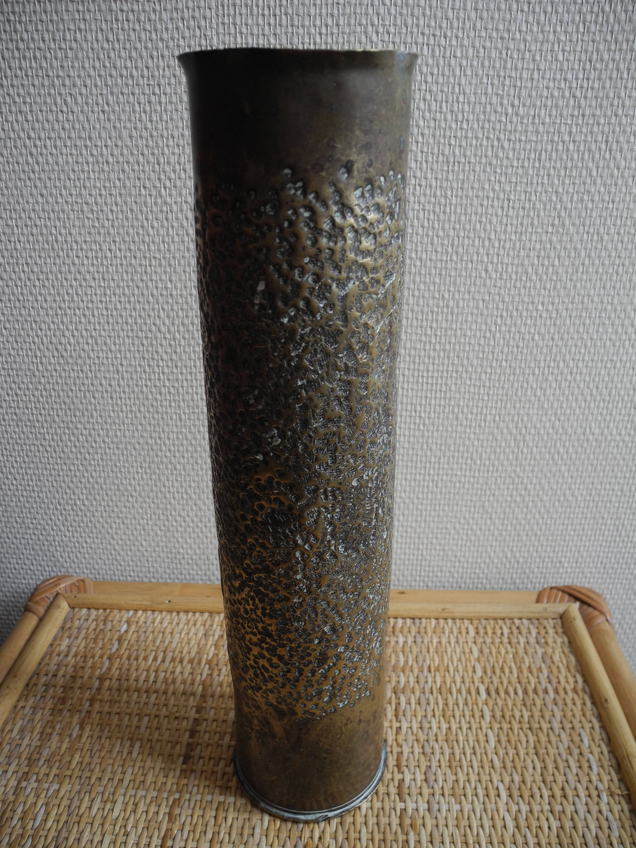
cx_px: 318
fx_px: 686
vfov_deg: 63.4
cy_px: 424
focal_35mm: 28
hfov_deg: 49.7
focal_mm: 6
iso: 100
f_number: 2.8
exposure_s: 1/47.3
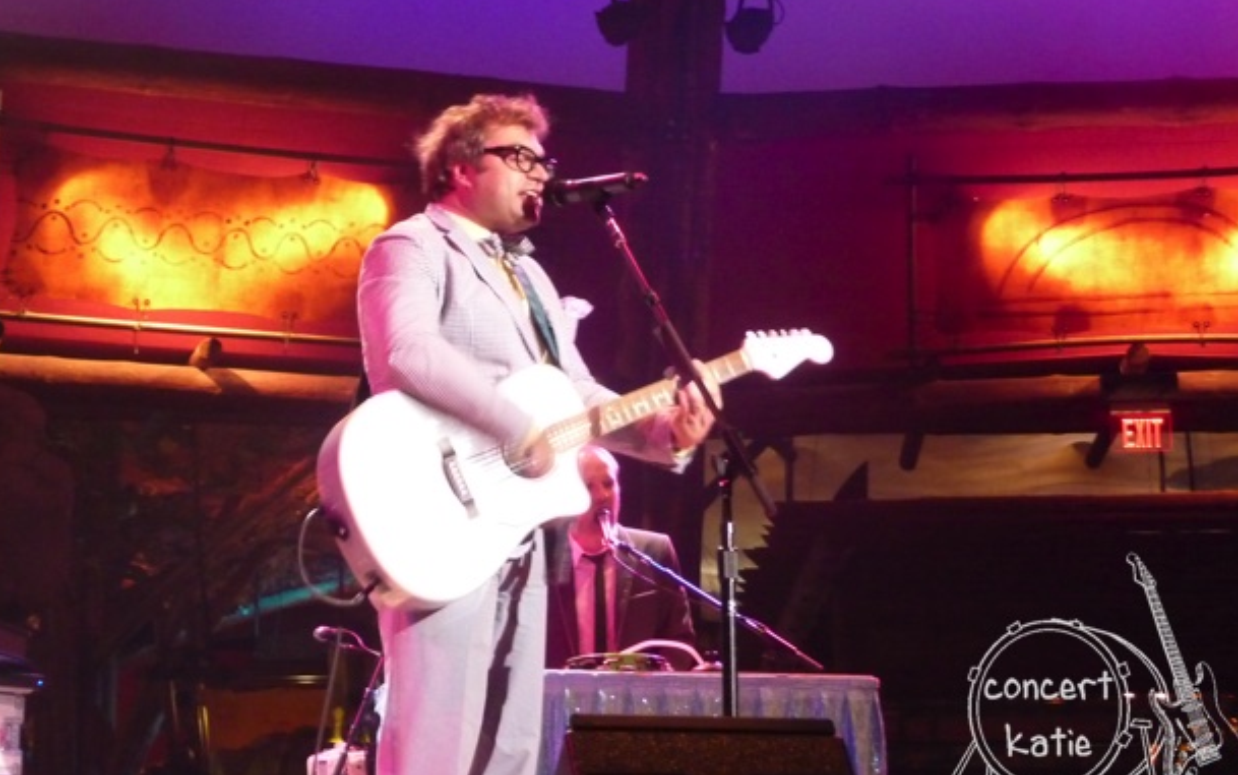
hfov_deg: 21.9
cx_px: 606
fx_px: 3206
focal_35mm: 95
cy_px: 340
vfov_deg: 13.8
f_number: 4.7
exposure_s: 1/6
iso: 800
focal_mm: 14.2
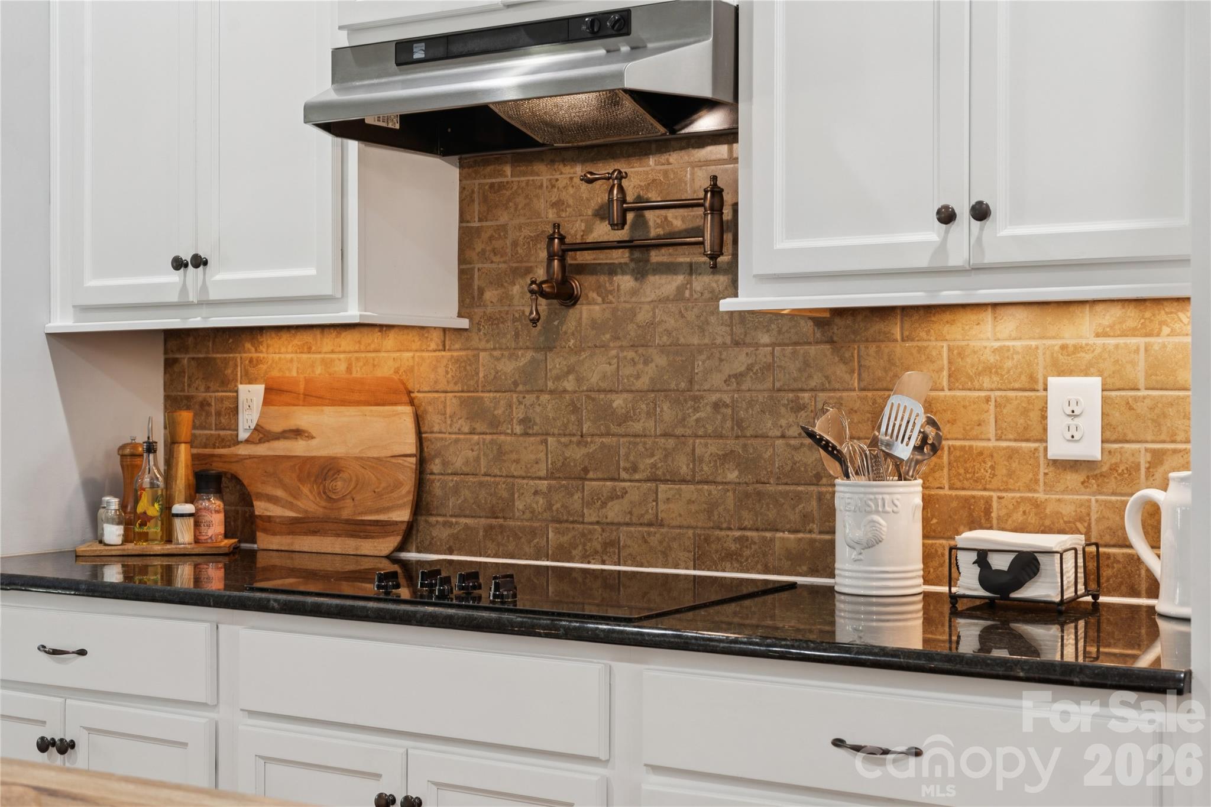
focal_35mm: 48
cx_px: 606
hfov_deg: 41.1
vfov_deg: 28.1
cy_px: 404
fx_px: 1614
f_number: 7.1
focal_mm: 48
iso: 160
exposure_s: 1/5
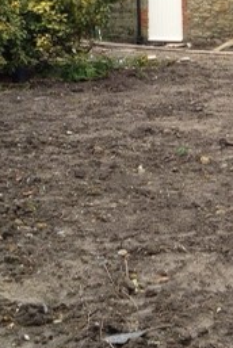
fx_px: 958
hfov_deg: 13.2
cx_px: 341
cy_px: 129
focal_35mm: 99
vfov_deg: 20.5
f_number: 2.4
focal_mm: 4.28
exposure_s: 1/358
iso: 50
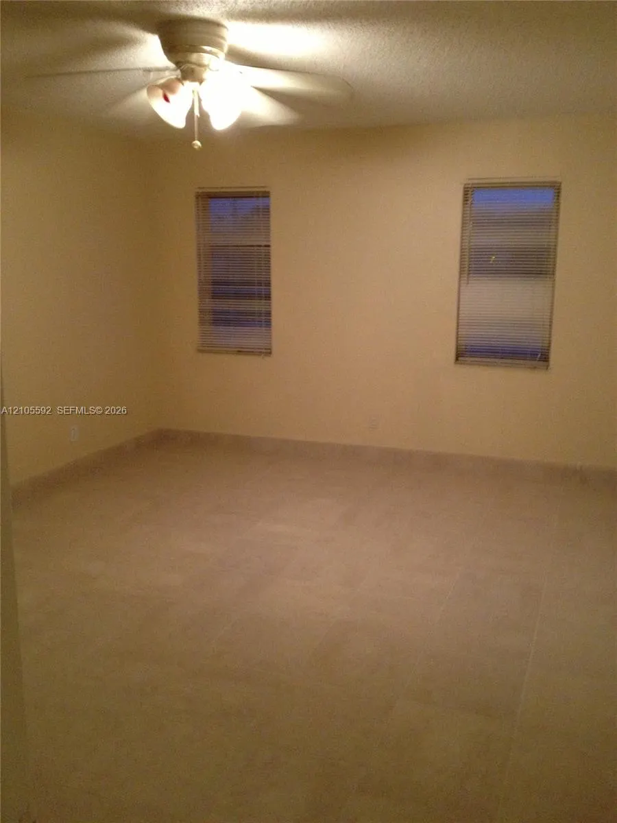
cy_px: 412
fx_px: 832
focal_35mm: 35
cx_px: 308
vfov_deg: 52.6
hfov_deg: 40.7
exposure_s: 1/20
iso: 400
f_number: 2.4
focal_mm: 4.28
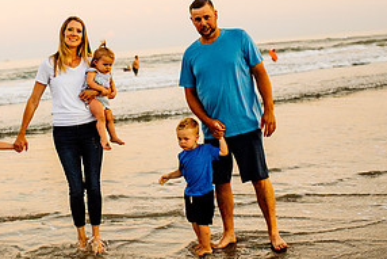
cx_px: 64
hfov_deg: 27.7
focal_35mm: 71
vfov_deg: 19.1
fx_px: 764
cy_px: 85
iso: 250
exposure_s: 1/500
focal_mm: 35
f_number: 2.8
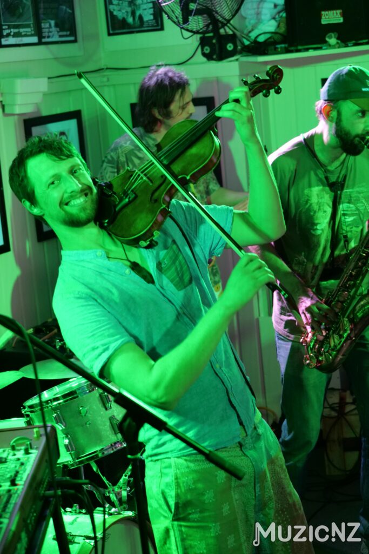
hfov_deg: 17.5
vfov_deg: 26.0
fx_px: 1199
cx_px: 184
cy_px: 277
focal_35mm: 78
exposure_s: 1/100
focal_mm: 78
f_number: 5.6
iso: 4000
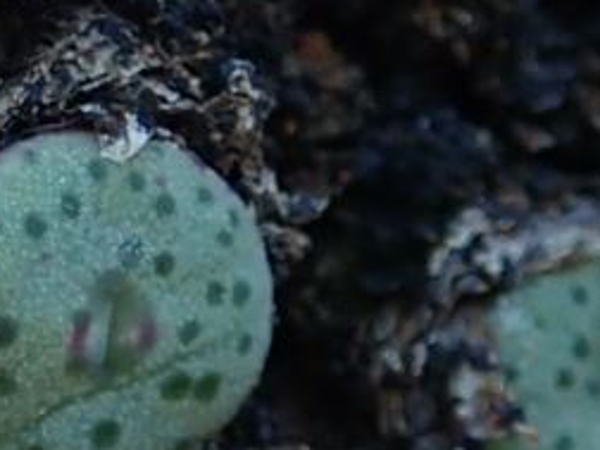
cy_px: -162
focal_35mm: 254
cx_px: -90
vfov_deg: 5.8
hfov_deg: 7.7
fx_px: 4403
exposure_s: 1/125
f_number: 2.4
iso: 125
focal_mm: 5.87
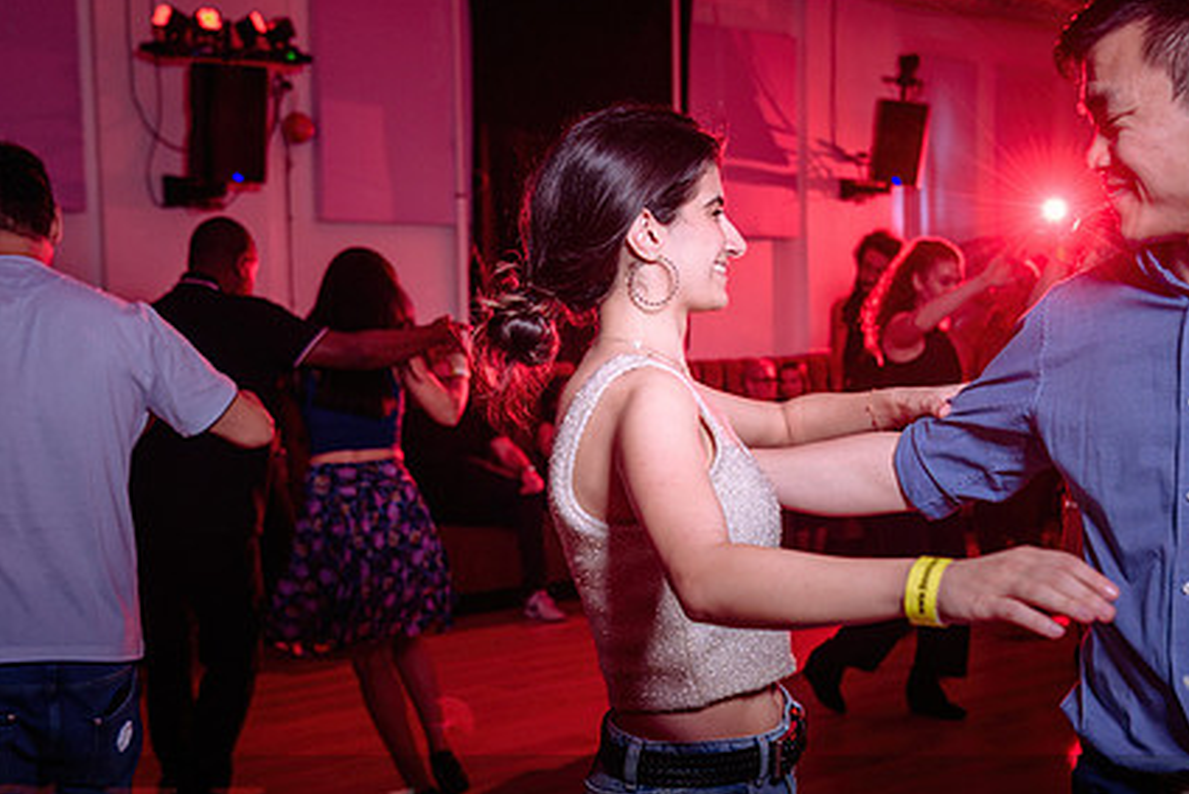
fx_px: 1718
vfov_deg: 26.0
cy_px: 464
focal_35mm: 52
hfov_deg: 37.9
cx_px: 766
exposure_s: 1/60
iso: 800
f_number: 3.5
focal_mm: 38
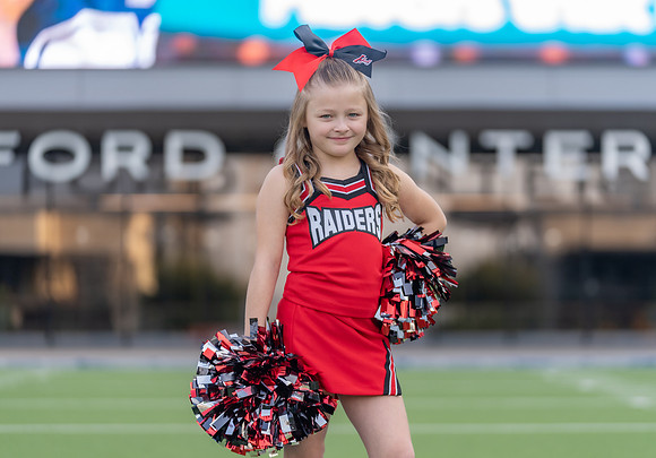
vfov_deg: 10.3
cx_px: 344
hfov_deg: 14.7
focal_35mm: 137
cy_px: 229
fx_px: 2539
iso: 160
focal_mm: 129
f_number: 2.8
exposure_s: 1/320
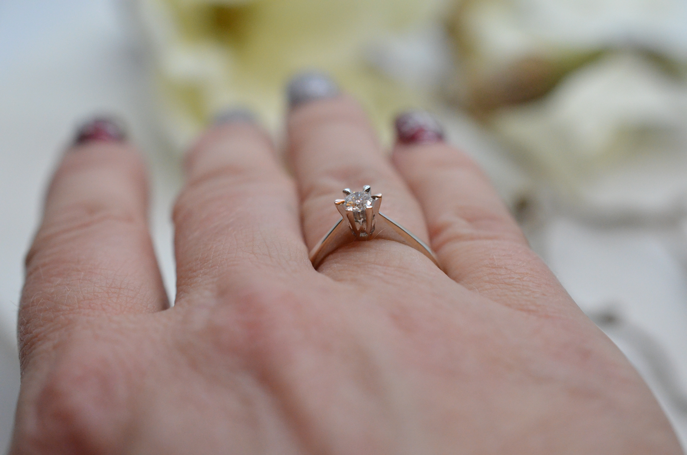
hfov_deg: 33.5
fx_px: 1143
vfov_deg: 22.5
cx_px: 344
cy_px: 228
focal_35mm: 60
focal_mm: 40
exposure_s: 1/2000
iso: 3200
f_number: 5
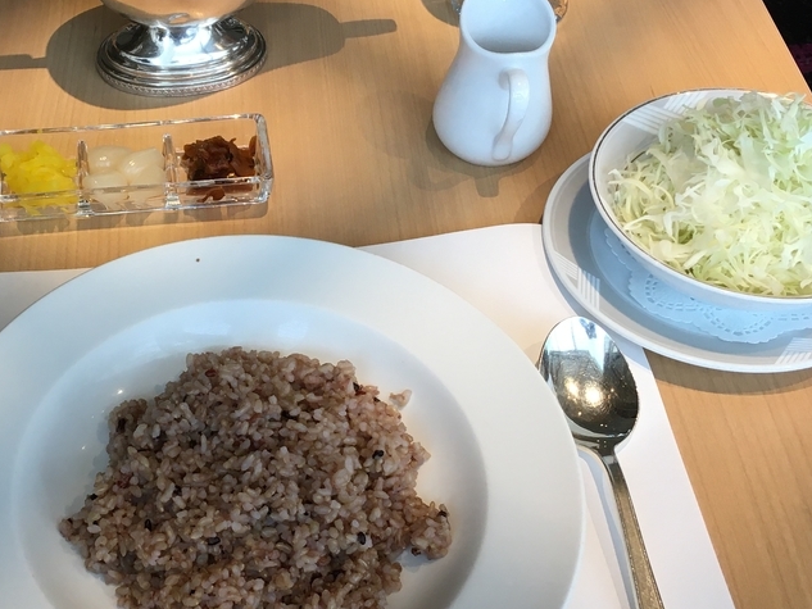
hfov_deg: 34.4
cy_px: 318
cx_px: 226
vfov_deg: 26.6
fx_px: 1290
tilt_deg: -49.9
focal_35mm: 55
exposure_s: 1/40
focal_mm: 4.15
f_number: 2.2
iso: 25
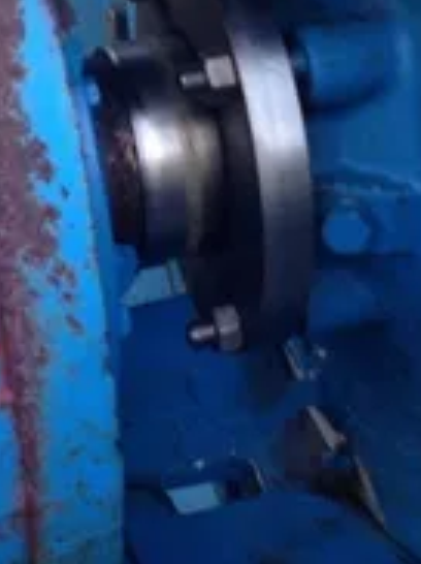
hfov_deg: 19.1
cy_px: 121
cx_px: 229
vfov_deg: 25.0
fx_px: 1252
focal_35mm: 77
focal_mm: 4.28
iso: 80
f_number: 2.4
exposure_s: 1/20
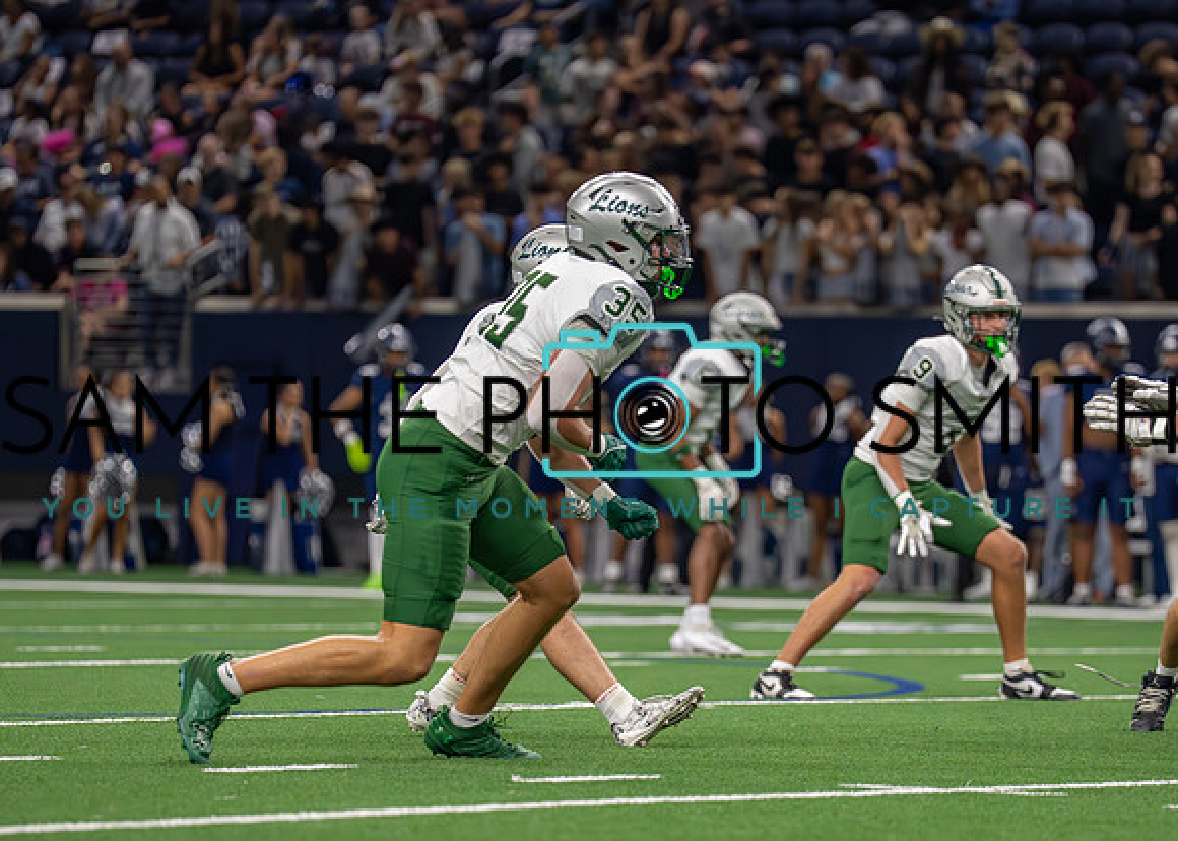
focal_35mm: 270
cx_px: 709
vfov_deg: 5.3
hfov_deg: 7.5
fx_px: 9017
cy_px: 522
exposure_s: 1/1600
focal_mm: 178
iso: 4000
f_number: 2.8
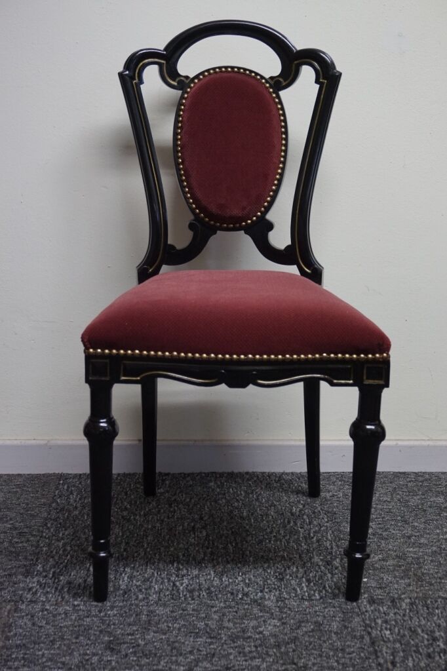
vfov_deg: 41.1
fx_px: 895
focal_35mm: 48
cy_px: 336
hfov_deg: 28.1
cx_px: 224
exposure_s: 1/60
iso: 1000
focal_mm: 32
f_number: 5
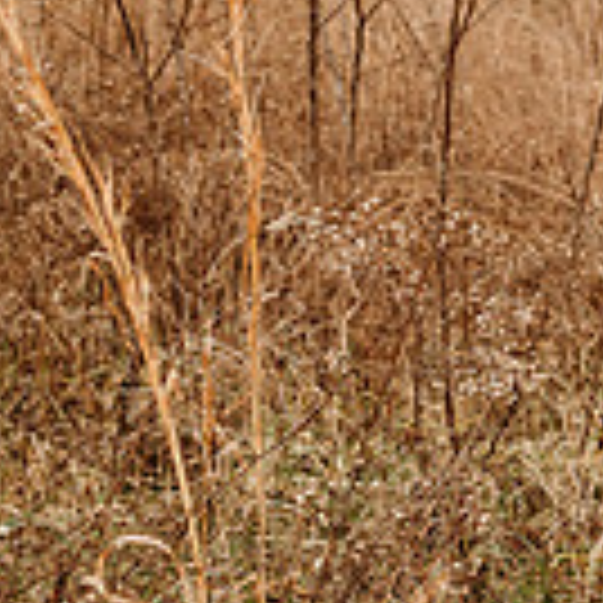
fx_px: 1931
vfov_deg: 17.7
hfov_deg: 13.8
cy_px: 267
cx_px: 1349
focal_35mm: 98
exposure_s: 1/400
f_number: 3.2
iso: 160
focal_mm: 24
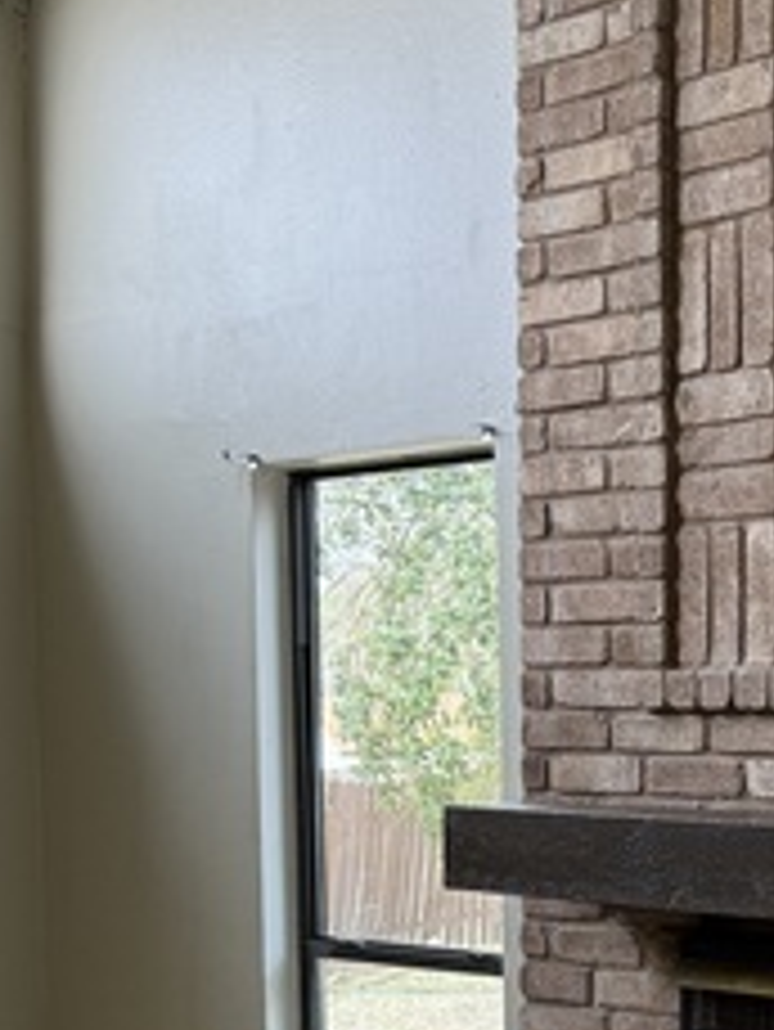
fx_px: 1996
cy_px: 810
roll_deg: +0.0
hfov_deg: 20.2
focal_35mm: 67
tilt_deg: -3.5
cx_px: 999
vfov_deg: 28.4
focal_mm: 6.76
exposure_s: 1/121
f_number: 1.78
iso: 125
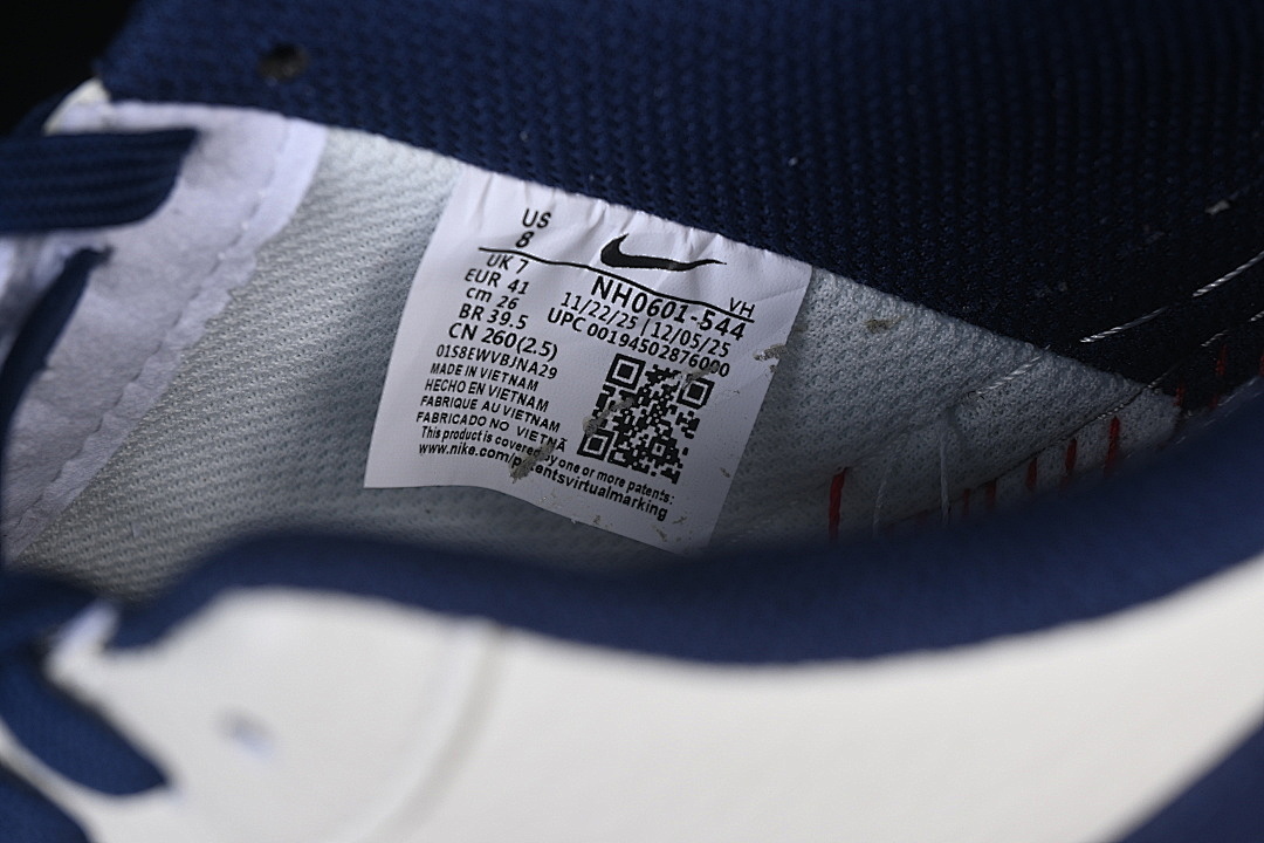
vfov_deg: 18.2
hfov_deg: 27.0
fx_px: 2633
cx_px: 632
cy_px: 422
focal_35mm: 75
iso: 160
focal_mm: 50
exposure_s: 1/80
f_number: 7.1
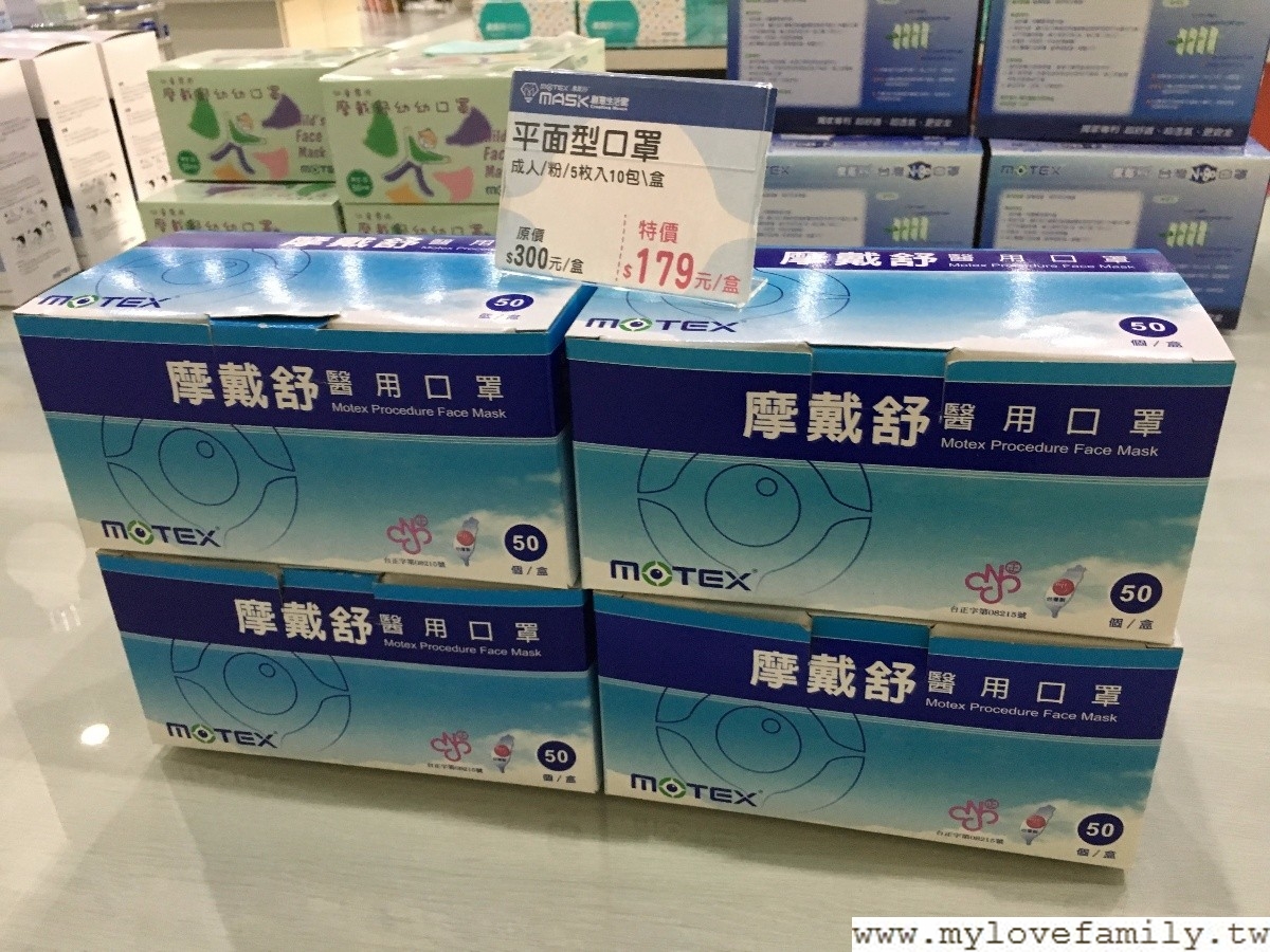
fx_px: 1064
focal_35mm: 29
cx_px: 635
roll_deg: +2.3
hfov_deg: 61.7
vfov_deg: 48.2
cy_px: 476
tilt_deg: -26.1
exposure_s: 1/17
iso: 200
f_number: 2.2
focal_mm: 4.15
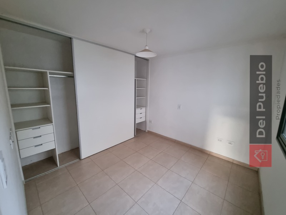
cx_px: 143
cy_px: 108
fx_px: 107
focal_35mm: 13
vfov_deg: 89.9
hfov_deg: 106.2
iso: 800
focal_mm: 2.2
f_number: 2.2
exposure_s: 1/33
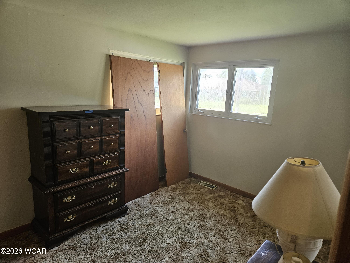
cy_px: 132
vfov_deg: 58.9
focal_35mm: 23
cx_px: 175
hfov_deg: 73.9
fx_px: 233
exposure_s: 1/120
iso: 320
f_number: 1.8
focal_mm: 5.4
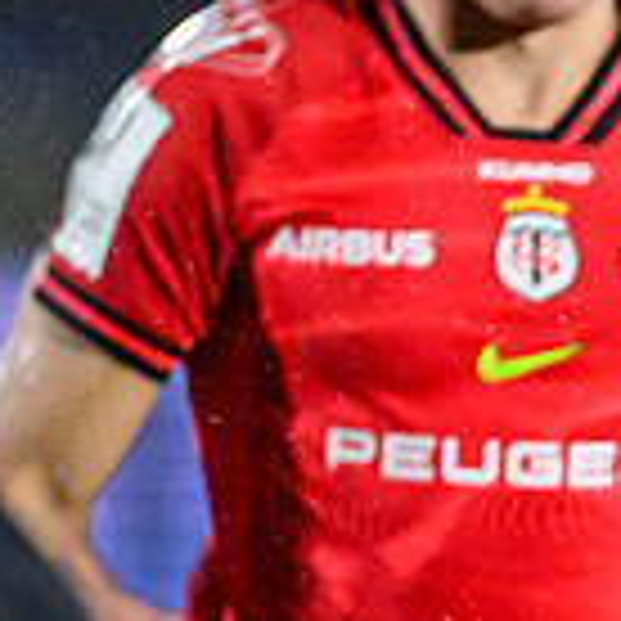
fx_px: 40085
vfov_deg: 0.9
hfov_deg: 0.9
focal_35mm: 1975
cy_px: 1164
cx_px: 1640
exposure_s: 1/1600
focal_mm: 400
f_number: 3.2
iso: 4000
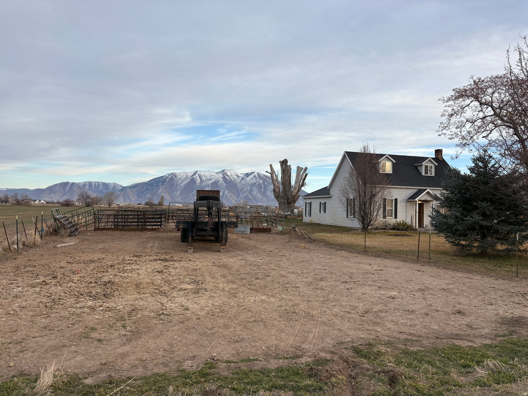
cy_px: 198
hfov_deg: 67.3
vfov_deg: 53.1
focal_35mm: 26
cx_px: 264
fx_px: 397
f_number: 1.6
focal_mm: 5.96
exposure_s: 1/1175
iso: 50
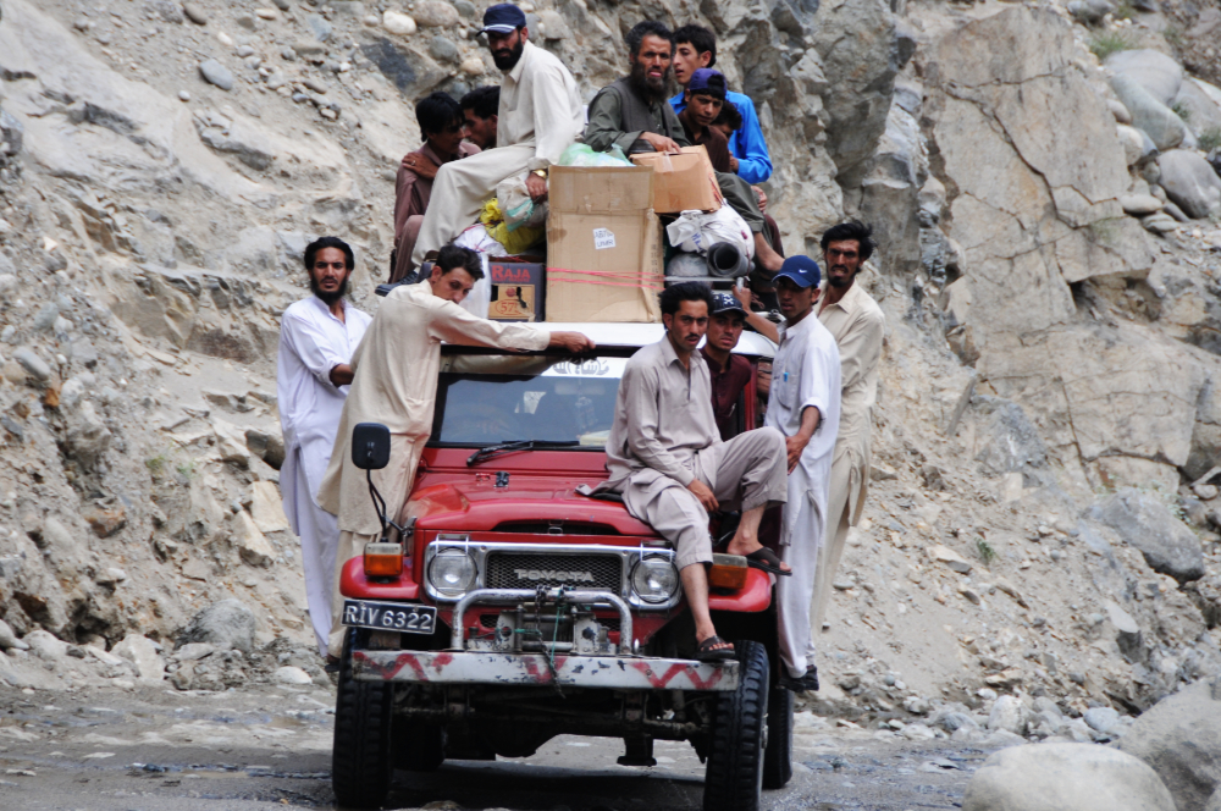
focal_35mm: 255
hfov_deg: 8.1
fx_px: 8637
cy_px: 406
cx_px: 610
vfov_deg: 5.4
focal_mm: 170
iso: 250
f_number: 6.3
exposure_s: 1/500
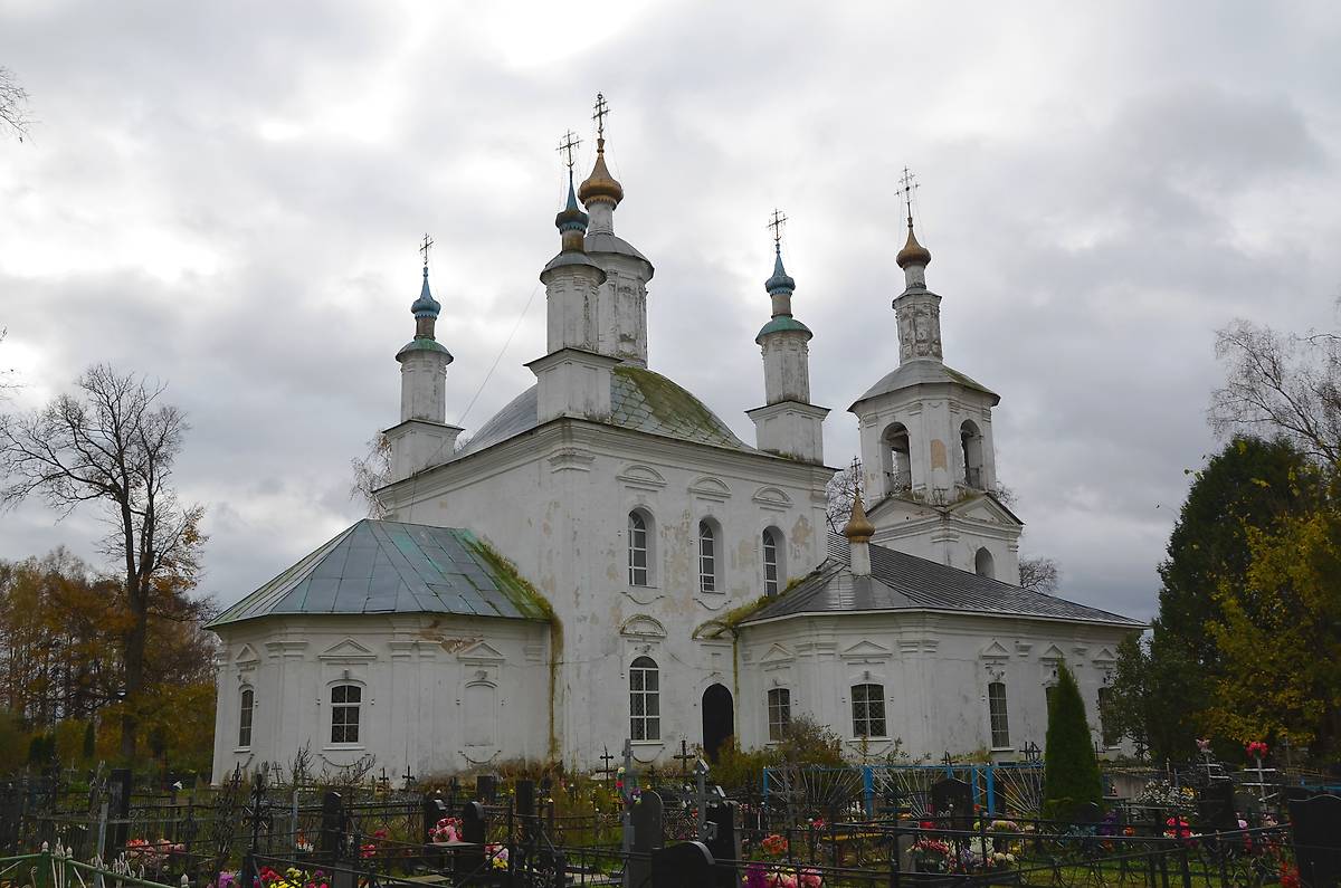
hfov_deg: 57.3
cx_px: 670
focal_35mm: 33
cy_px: 444
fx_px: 1227
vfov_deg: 39.8
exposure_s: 1/250
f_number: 8
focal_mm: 22
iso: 100
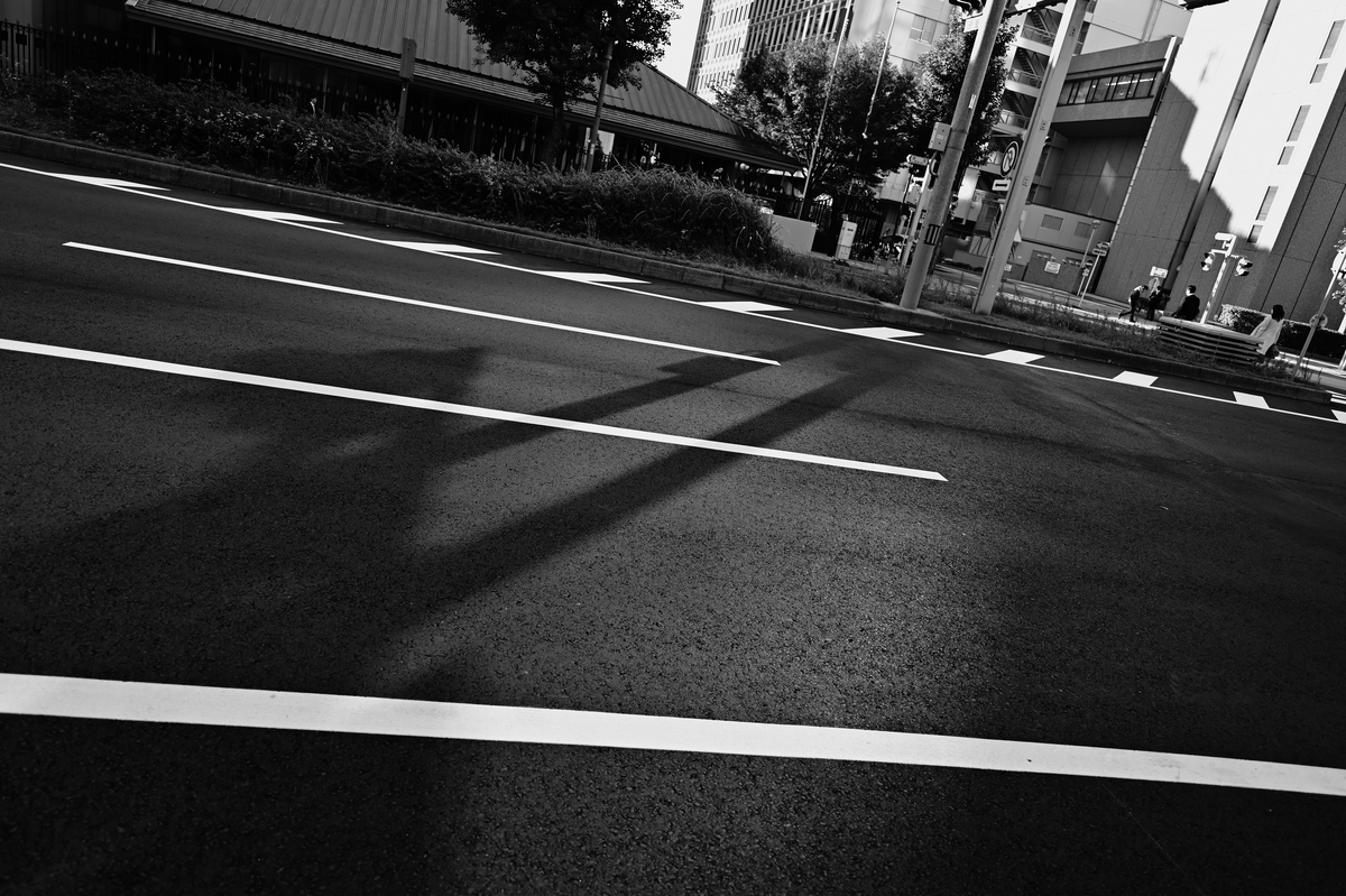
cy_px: 448
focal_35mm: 22
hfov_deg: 78.6
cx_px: 673
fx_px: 822
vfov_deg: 57.2
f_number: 2.8
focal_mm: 22
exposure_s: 1/320
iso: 100
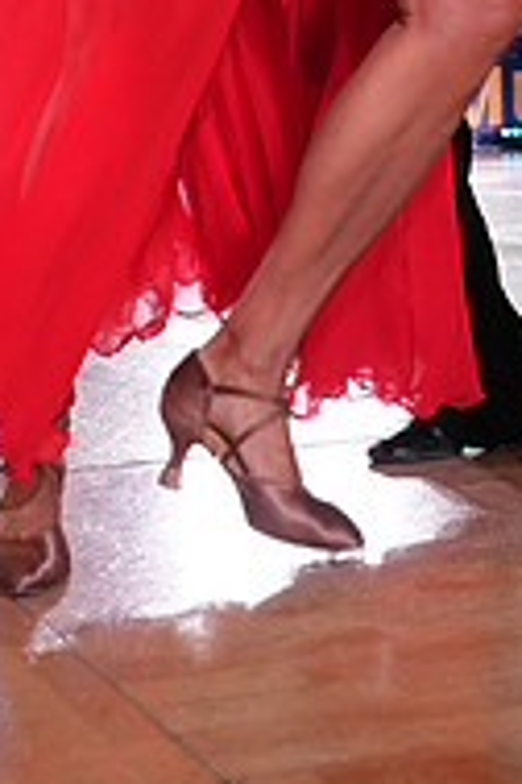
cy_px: -324
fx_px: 1936
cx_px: 321
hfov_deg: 15.3
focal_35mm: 89
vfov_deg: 20.3
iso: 2500
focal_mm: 29
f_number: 4
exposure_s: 1/500
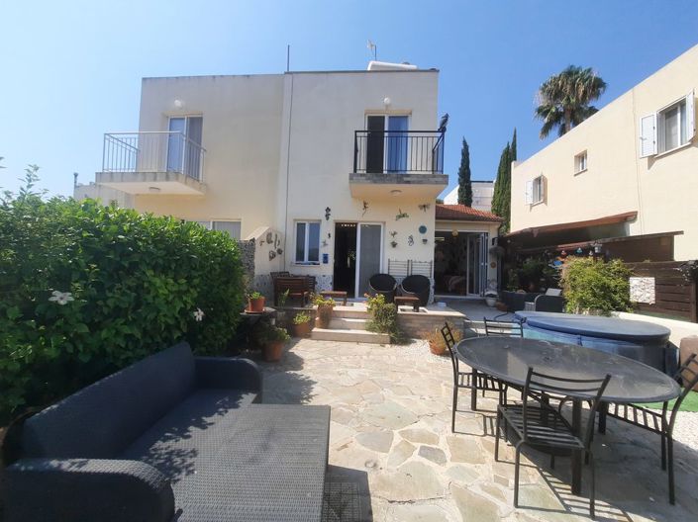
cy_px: 261
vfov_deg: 89.9
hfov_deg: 106.2
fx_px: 262
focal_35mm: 13
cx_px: 349
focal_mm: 1.74
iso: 40
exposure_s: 1/1585
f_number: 2.2
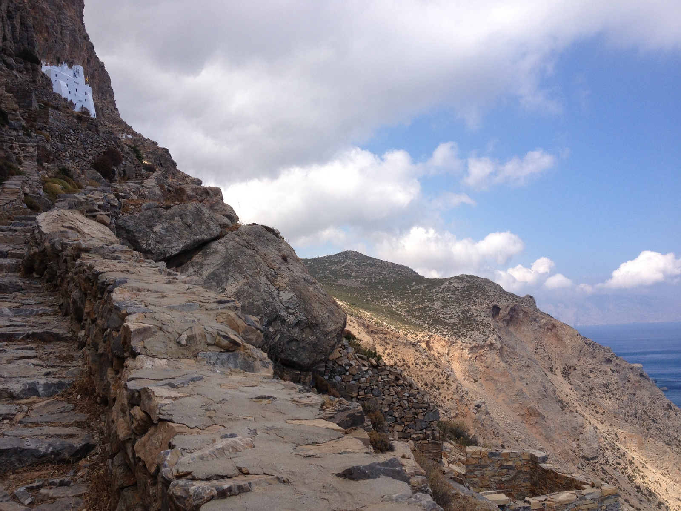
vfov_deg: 40.7
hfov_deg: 52.6
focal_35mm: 35
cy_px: 256
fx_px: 689
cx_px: 340
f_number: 2.4
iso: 50
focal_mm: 4.28
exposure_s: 1/1623
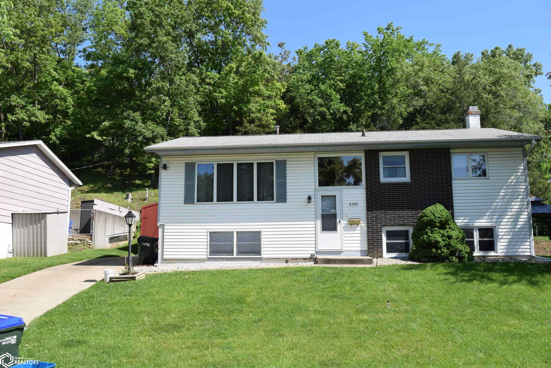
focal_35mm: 33
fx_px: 505
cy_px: 184
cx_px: 276
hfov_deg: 57.2
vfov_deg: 40.0
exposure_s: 1/320
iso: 200
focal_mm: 22
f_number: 9
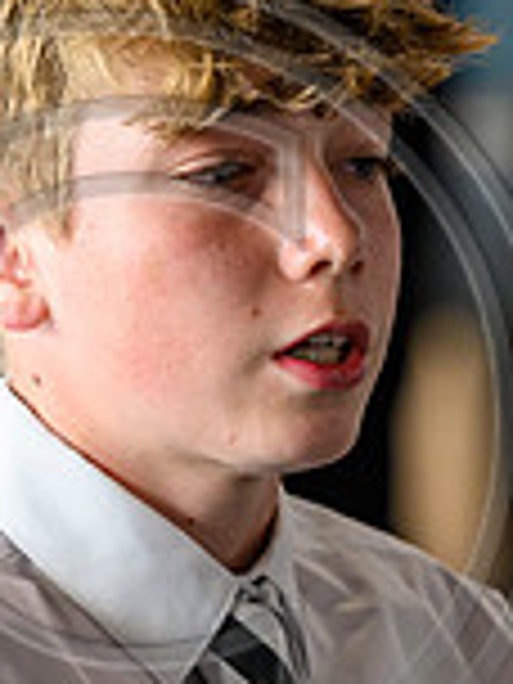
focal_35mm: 661
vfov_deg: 3.0
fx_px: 13061
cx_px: 104
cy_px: 416
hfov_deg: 2.2
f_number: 3.2
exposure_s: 1/160
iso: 1600
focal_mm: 180
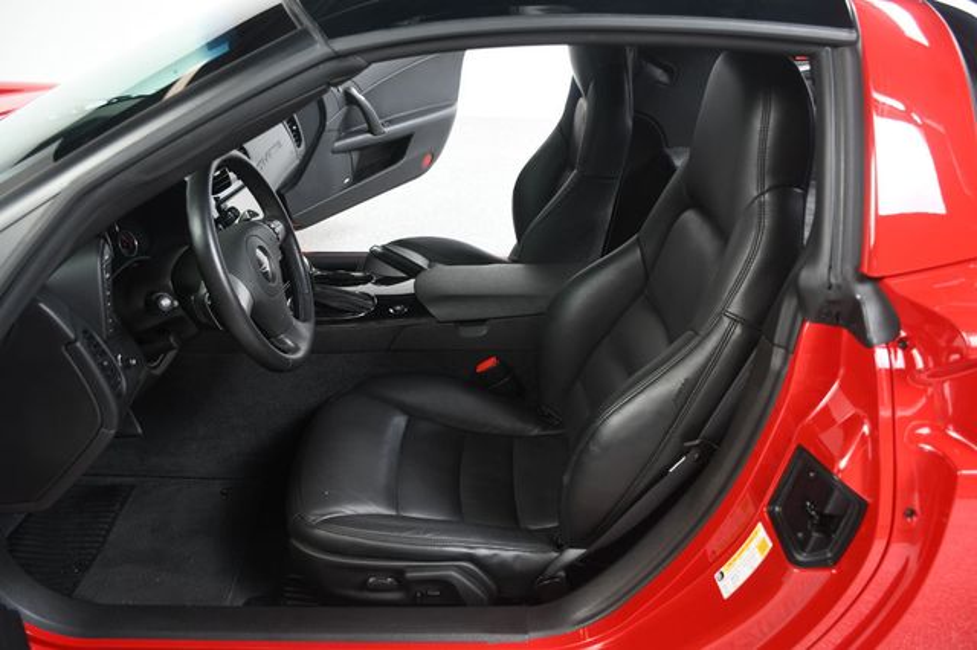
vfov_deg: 43.6
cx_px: 488
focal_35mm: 30
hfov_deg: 62.0
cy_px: 325
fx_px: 814
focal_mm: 20
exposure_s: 1/160
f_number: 3.5
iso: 100
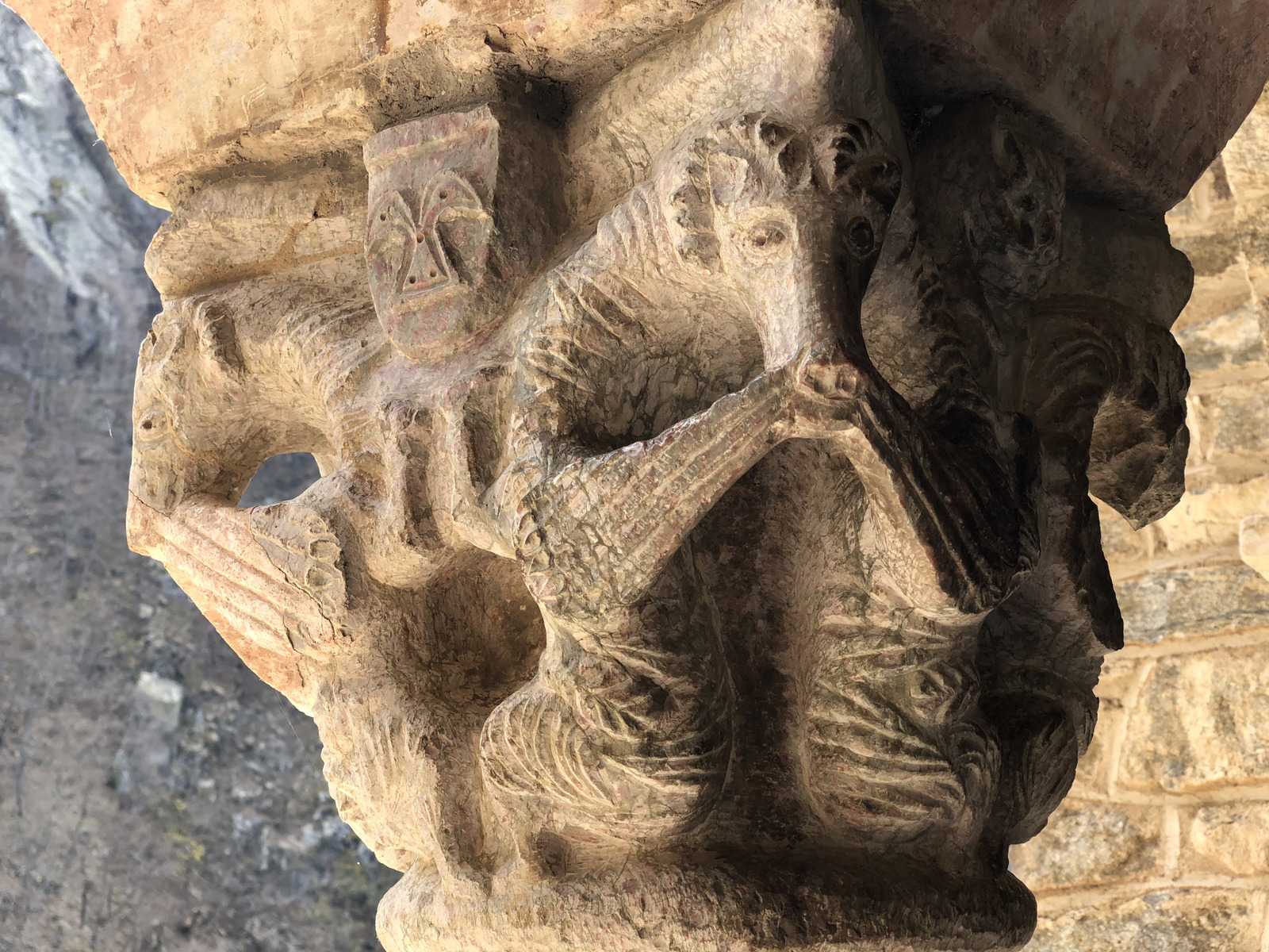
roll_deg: +0.5
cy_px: 476
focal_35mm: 52
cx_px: 634
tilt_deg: +14.6
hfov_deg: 36.8
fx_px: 1906
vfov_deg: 28.0
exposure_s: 1/120
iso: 25
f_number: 2.4
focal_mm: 6
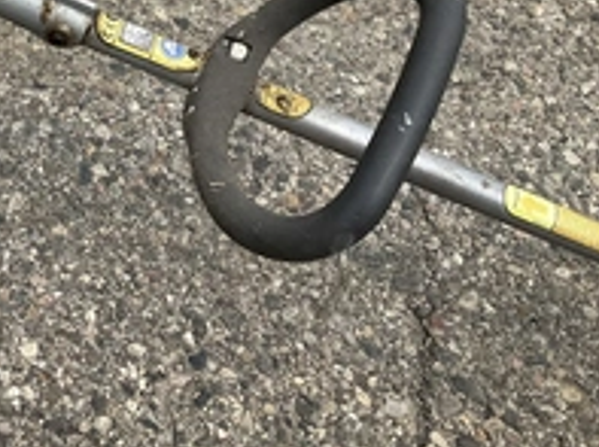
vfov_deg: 24.1
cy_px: 46
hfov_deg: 31.7
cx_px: 97
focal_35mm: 59
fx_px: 1019
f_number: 1.8
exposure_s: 1/1626
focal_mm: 3
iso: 25
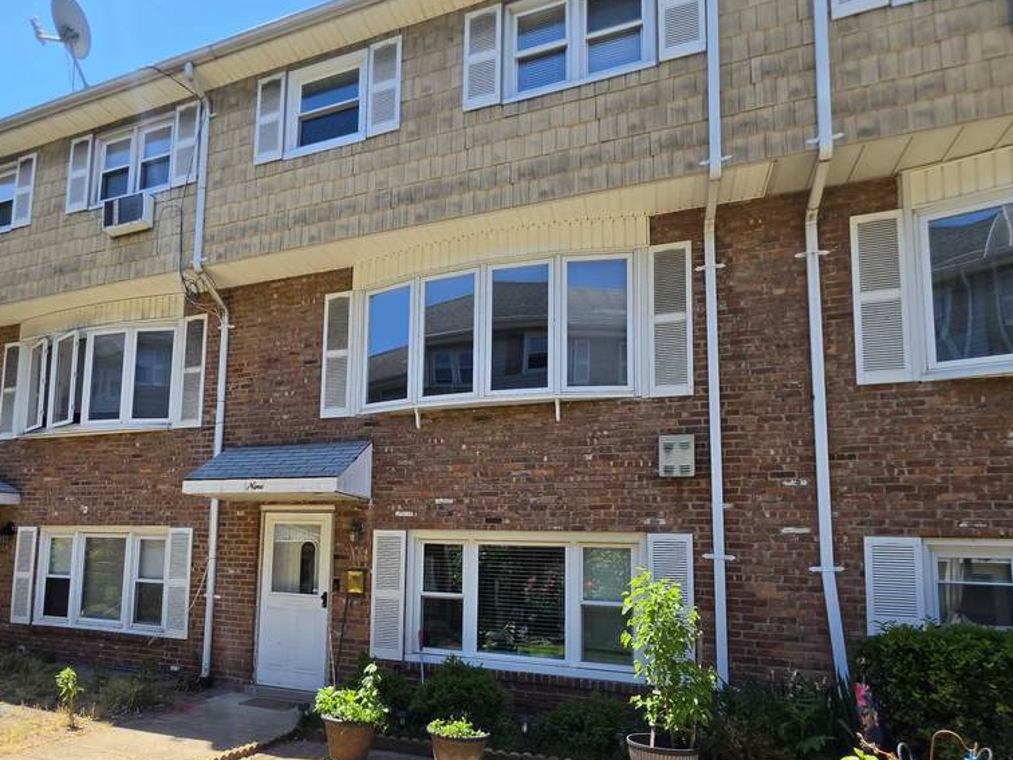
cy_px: 509
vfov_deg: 59.6
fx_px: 644
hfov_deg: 73.3
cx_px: 312
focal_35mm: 22
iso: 32
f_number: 1.9
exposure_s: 1/1090
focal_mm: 2.2
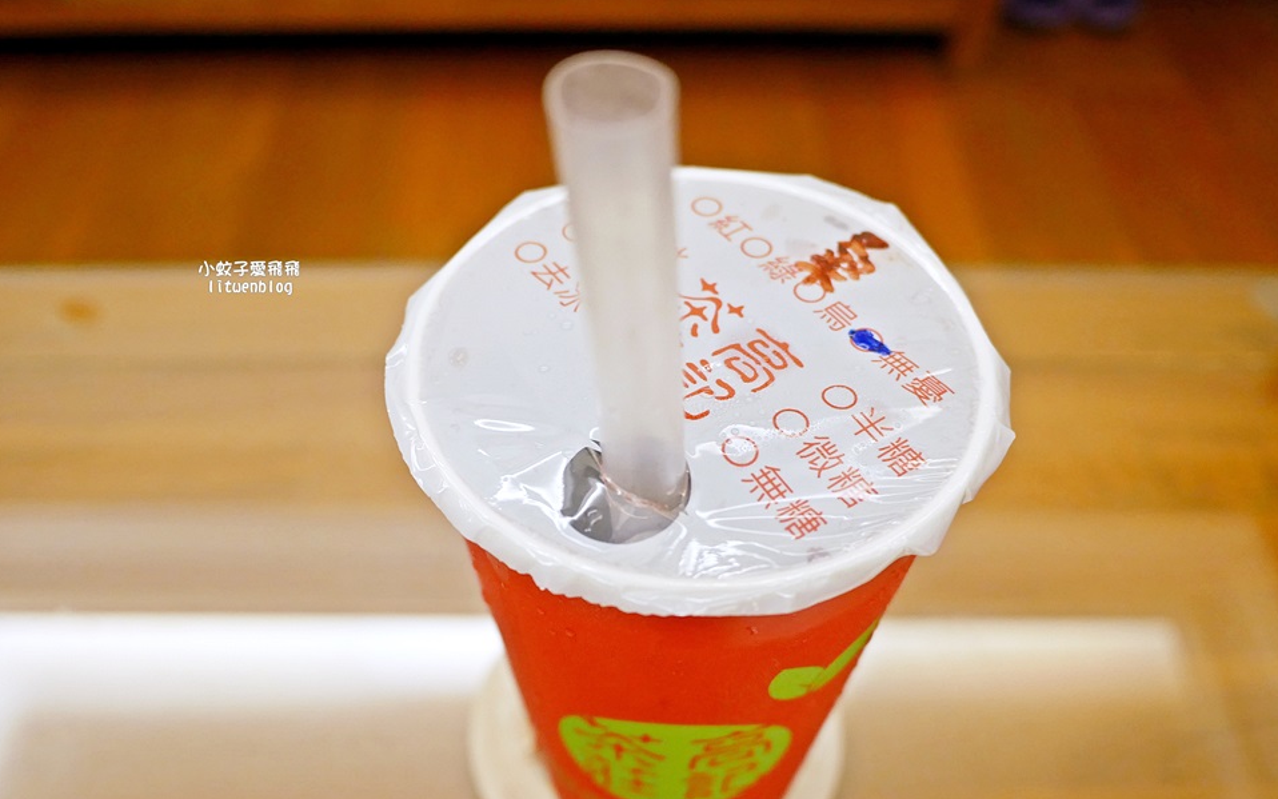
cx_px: 636
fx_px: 1080
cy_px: 493
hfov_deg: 61.2
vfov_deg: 40.4
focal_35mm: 31
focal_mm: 14
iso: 800
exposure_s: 1/60
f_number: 2.5
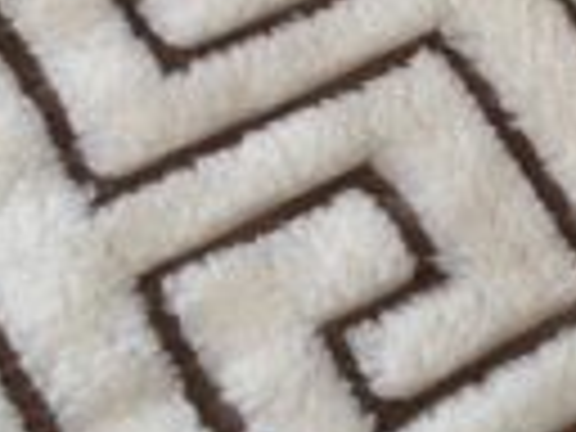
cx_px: 544
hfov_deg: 14.3
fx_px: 2263
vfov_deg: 10.7
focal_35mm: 136
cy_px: -76
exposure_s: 1/33
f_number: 2.2
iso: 32
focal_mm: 4.15
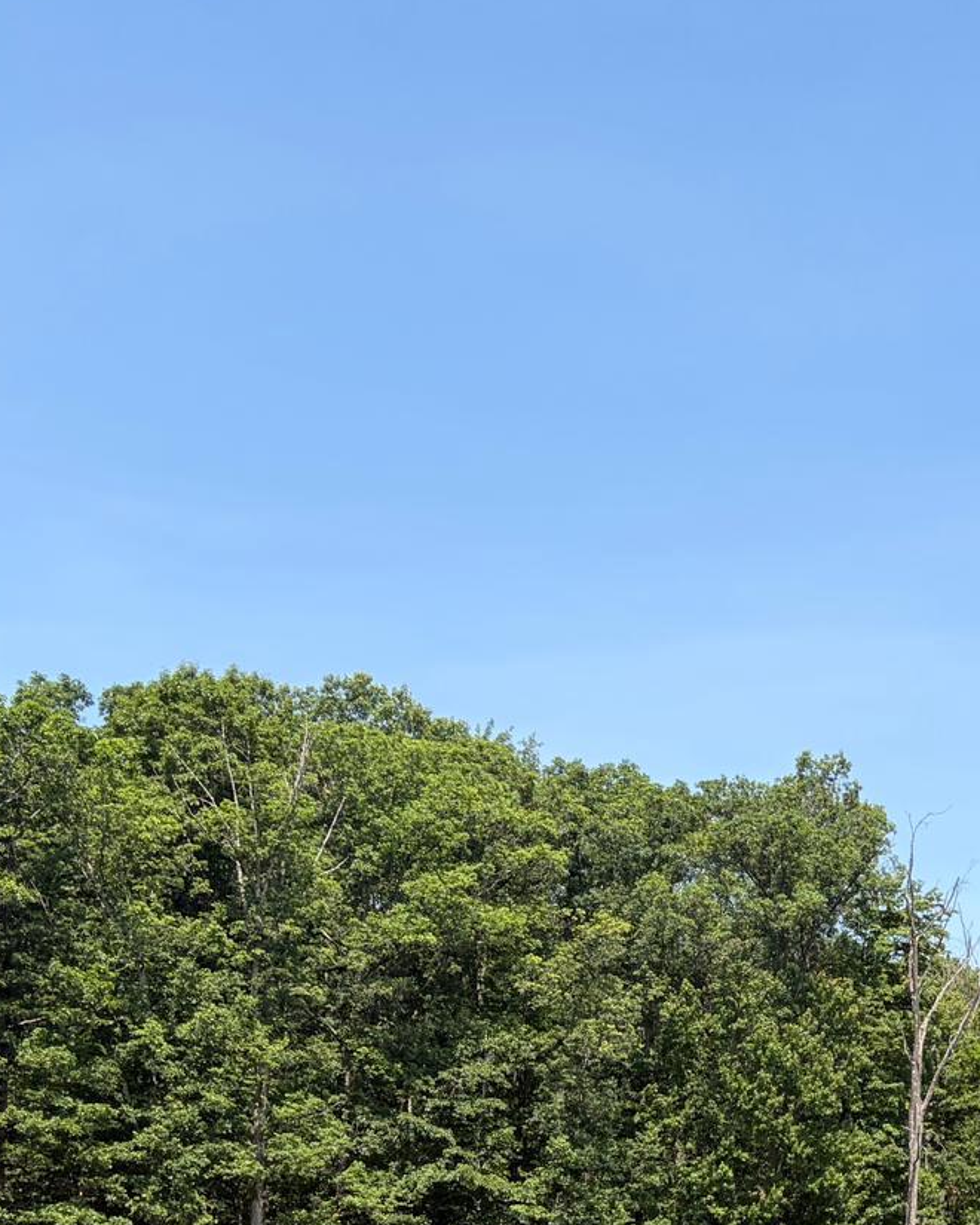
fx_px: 2284
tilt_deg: +9.4
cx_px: 1267
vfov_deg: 29.0
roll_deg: +0.1
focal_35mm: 63
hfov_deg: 21.9
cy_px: 1072
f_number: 1.6
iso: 50
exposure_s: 1/2208
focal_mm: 5.96
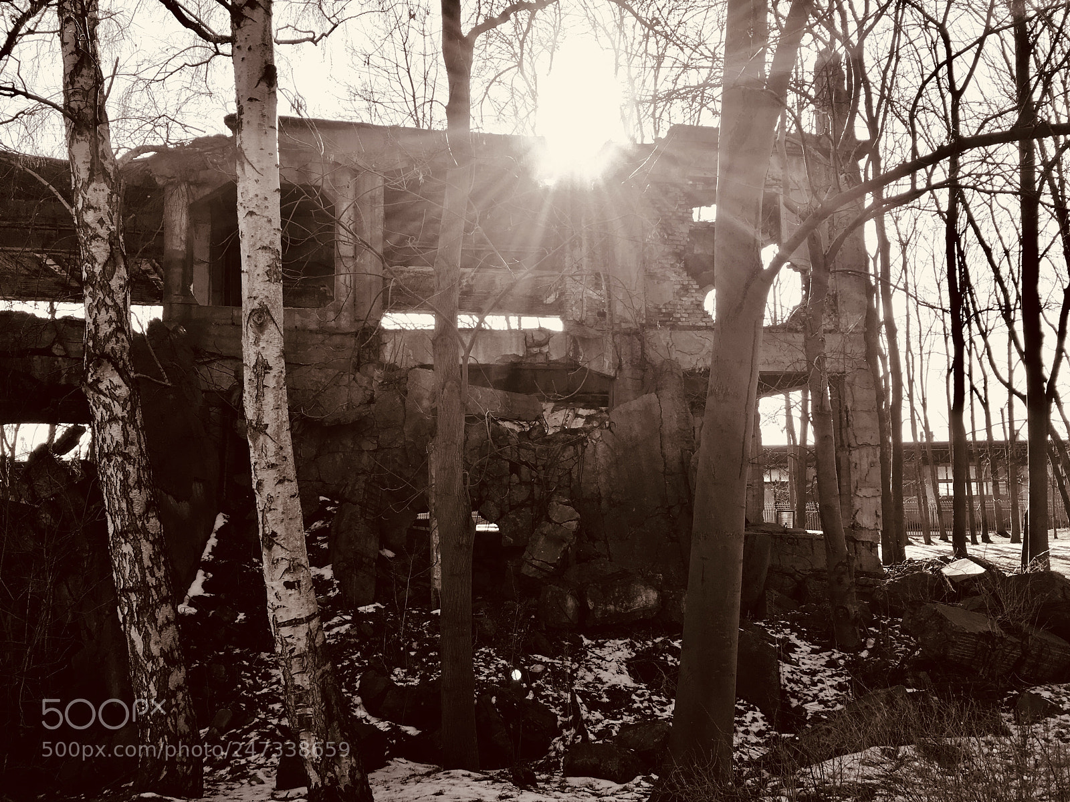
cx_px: 535
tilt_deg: +7.1
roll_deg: +0.2
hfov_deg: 61.7
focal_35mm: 29
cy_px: 401
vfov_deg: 48.2
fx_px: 896
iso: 25
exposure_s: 1/225
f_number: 2.2
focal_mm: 4.15
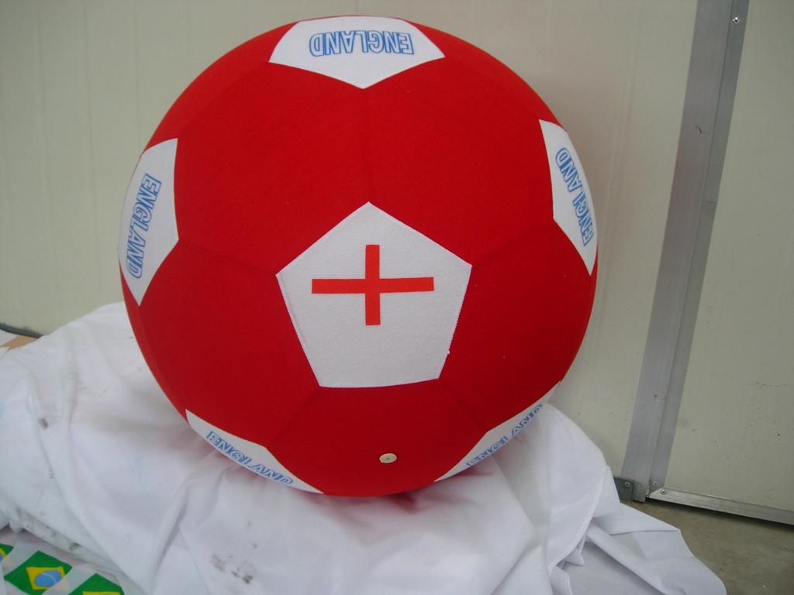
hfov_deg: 49.0
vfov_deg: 37.7
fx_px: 872
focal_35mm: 38
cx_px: 397
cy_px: 298
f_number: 2.8
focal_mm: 7.8
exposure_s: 1/38
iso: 79
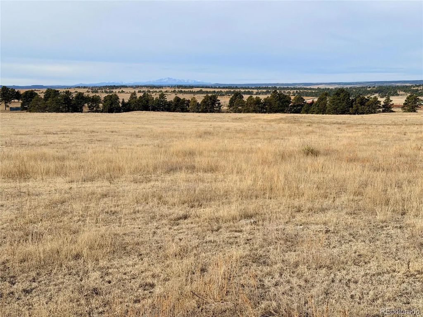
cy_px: 158
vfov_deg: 30.3
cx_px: 212
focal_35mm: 48
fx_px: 587
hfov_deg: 39.7
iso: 64
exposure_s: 1/2577
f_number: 1.78
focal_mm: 6.76
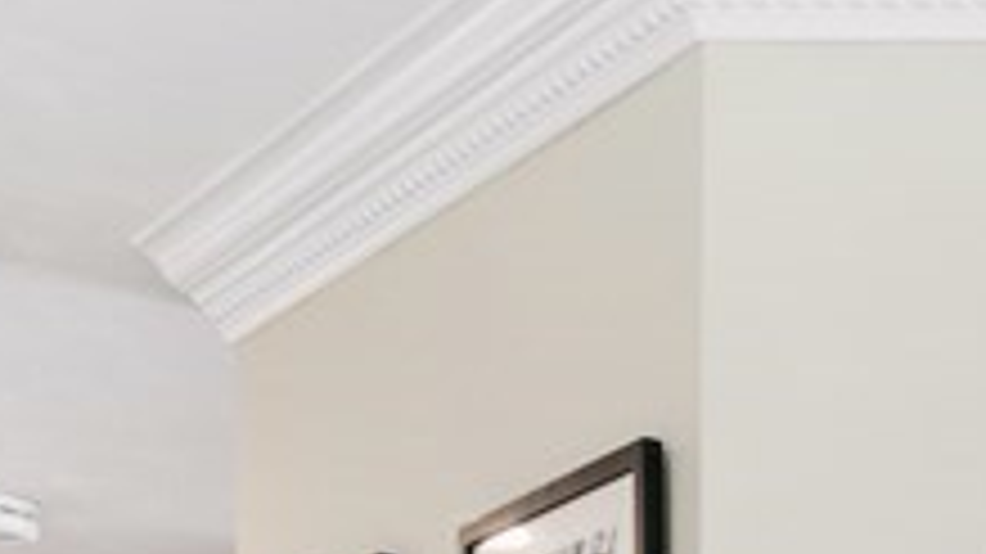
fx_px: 2495
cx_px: 2166
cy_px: 1362
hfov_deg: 15.7
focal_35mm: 95
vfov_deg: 10.7
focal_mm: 13
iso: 640
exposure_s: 1/6
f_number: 10
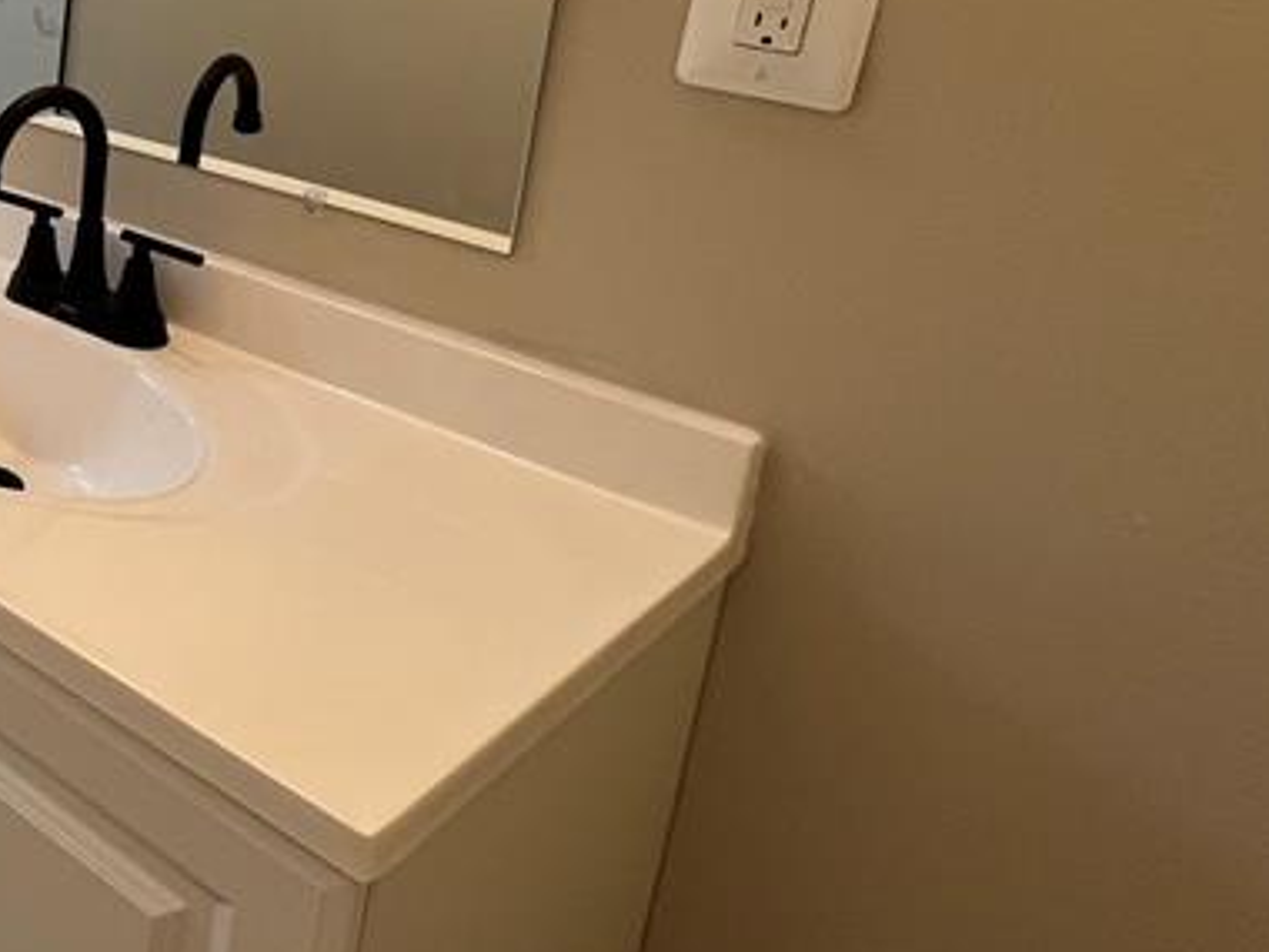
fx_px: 1283
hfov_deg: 36.6
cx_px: -341
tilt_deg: -12.7
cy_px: 84
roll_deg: -2.4
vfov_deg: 37.8
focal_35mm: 35
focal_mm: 1.57
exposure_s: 1/120
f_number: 1.8
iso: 125
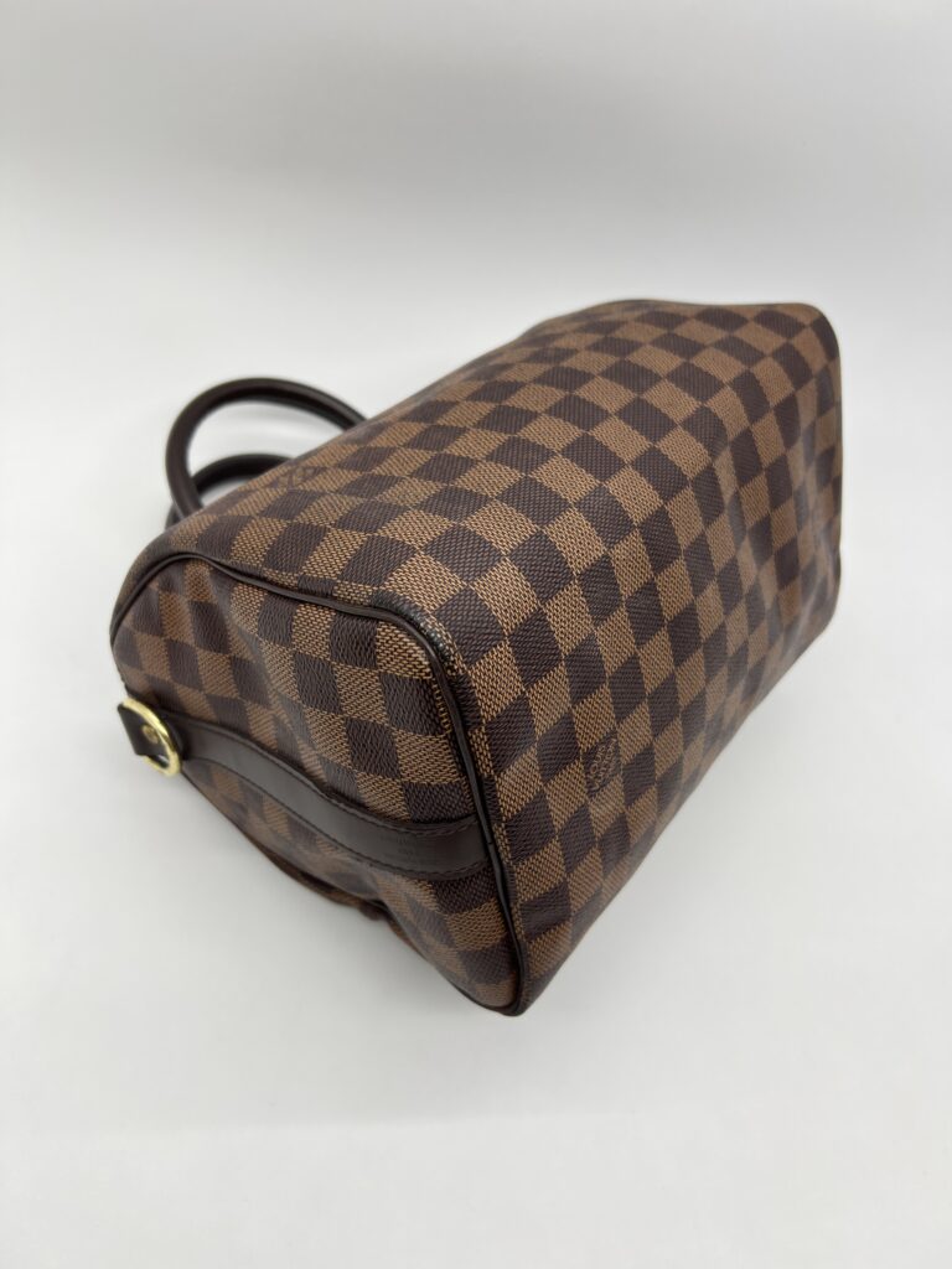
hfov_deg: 53.1
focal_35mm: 26
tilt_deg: -45.2
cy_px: 634
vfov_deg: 67.3
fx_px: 953
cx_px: 476
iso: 40
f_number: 1.5
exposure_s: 1/172
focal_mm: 5.7
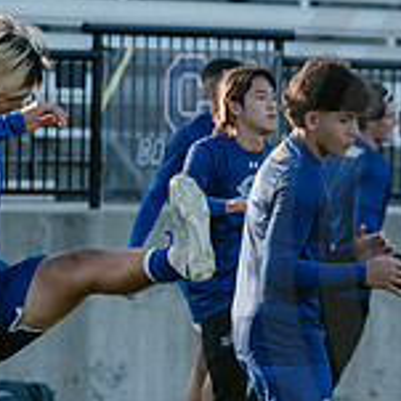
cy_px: 243
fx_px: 6199
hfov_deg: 3.7
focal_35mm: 473
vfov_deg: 3.7
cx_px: 728
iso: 1250
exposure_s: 1/2000
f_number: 4.5
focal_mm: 145
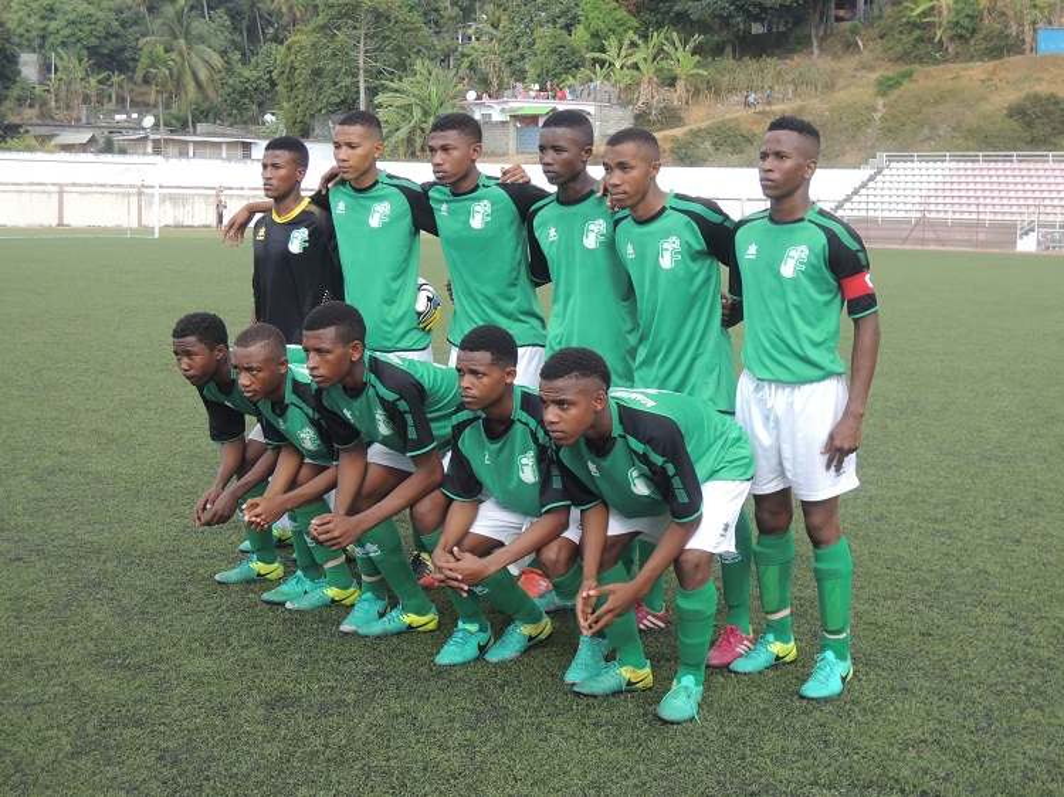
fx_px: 1536
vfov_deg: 29.1
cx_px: 532
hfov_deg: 38.2
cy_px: 398
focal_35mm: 50
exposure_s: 1/250
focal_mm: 9
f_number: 3.7
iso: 100
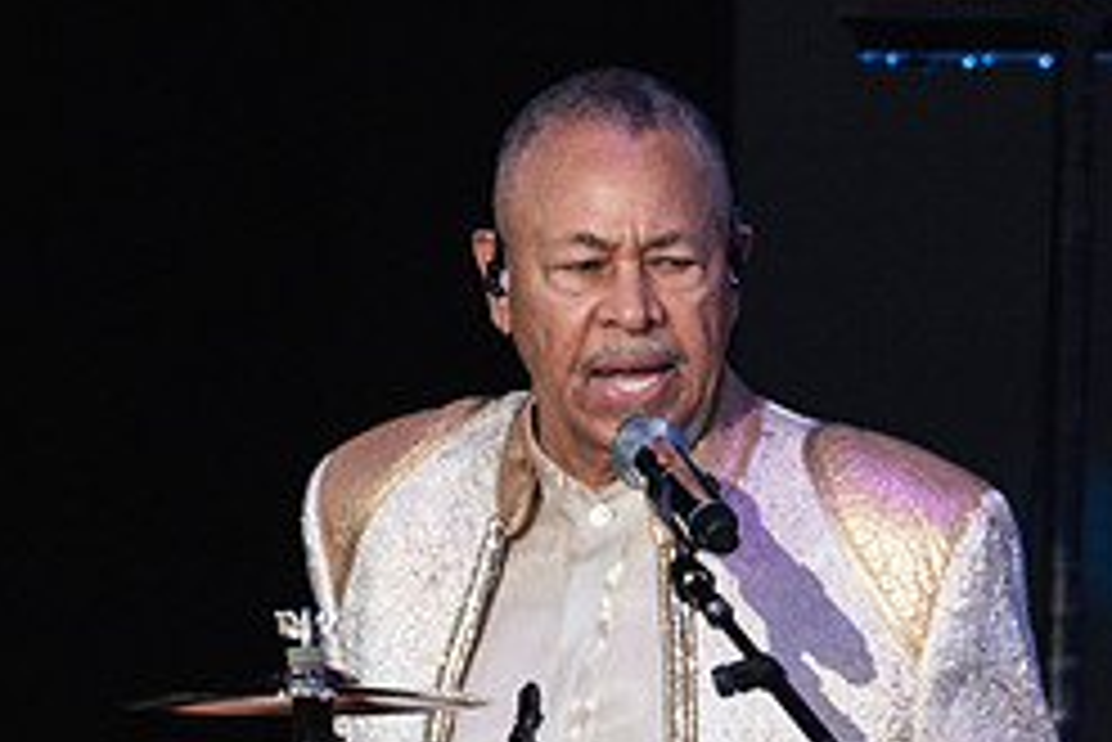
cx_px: 853
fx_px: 65397
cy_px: 203
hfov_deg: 1.0
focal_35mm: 2116
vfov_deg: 0.7
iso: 1000
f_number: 6.3
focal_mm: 600
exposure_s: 1/320
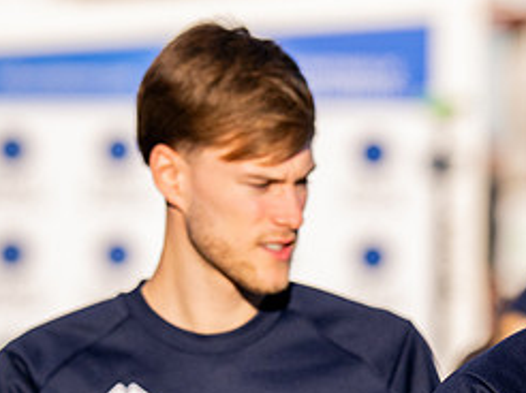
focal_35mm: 595
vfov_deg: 2.5
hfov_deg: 3.3
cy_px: 357
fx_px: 9032
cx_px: 692
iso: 400
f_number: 2.8
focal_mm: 135
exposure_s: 1/8000
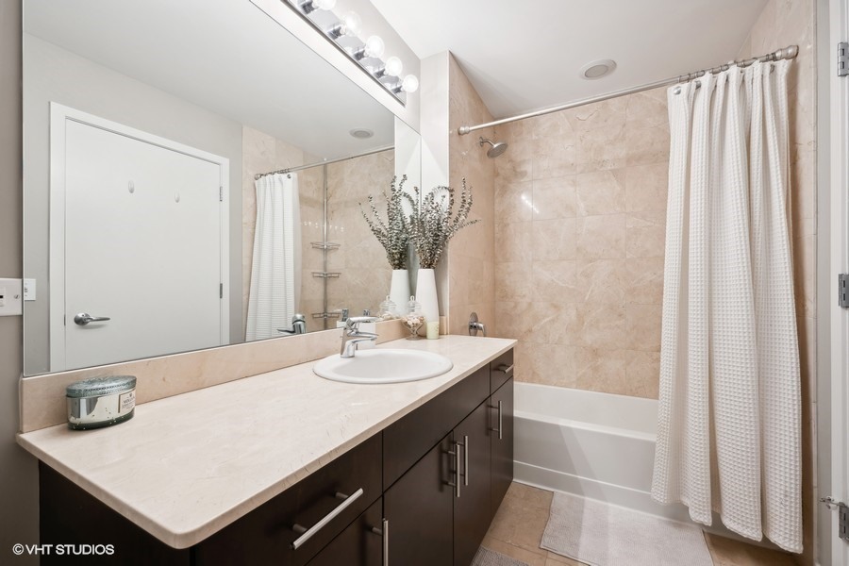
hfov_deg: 102.3
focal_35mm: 14
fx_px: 342
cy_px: 283
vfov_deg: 79.2
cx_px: 424
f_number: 9.5
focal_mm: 14.5
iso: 200
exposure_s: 1/3.33
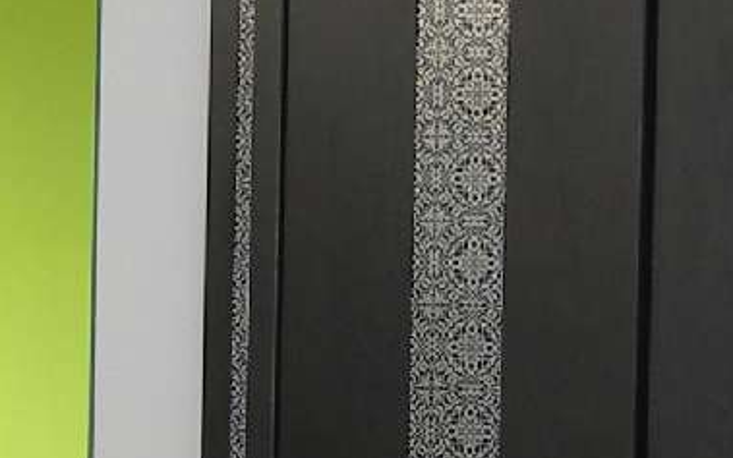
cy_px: 518
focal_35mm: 204
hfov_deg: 10.3
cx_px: 383
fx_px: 4076
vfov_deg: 6.4
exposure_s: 1/30
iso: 50
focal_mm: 7.8
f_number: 2.8
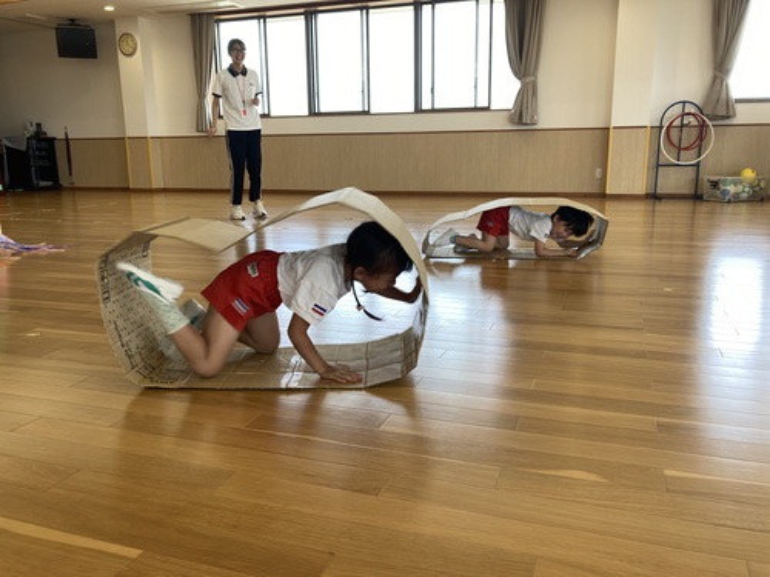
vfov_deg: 49.7
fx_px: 623
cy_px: 288
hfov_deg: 63.4
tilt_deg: -12.0
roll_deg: +0.5
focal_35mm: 28
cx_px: 385
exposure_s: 1/120
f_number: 1.8
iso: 25
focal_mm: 3.99
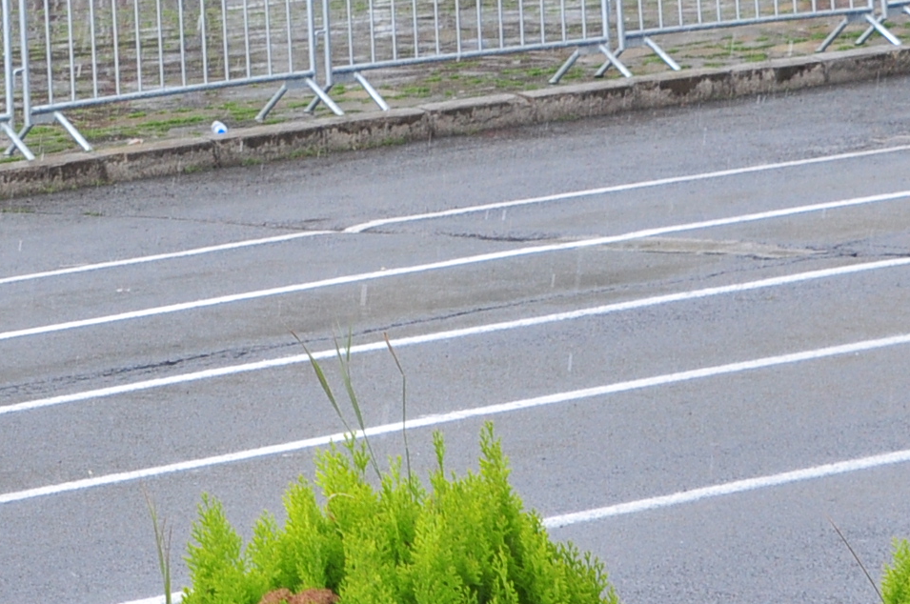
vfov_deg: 7.1
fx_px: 4847
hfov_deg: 10.5
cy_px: -220
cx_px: -222
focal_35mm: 192
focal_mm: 38
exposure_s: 1/250
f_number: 8
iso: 400
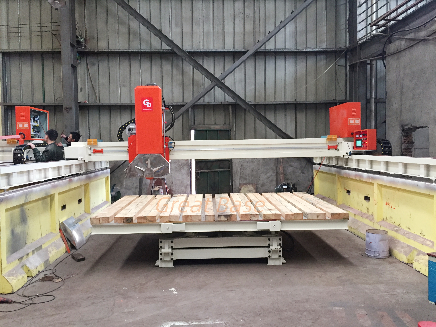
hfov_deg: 61.7
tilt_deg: -0.9
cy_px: 164
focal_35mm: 29
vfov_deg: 48.2
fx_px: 365
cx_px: 218
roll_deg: +0.8
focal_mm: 4.15
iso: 160
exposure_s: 1/30
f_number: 2.2
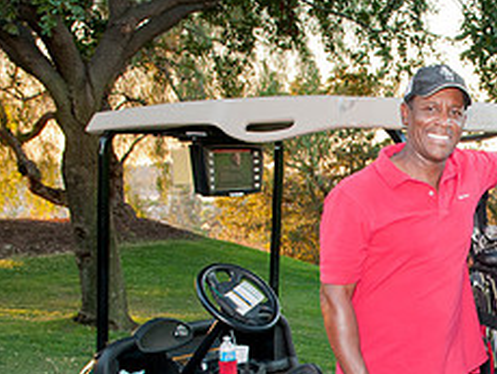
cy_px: 328
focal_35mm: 69
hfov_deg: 26.6
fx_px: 992
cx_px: 501
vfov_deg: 21.0
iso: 500
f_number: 6.3
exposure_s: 1/80
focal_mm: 19
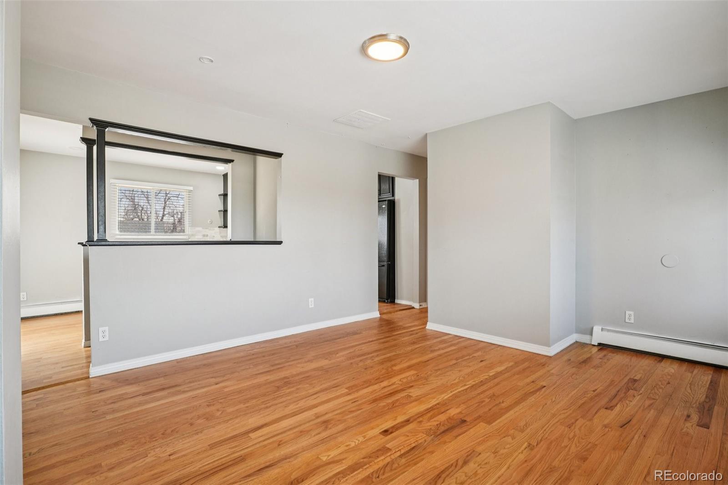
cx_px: 364
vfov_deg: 72.0
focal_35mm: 16
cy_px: 242
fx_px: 334
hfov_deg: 95.0
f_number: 8
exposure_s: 1/30
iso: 400
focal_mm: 11
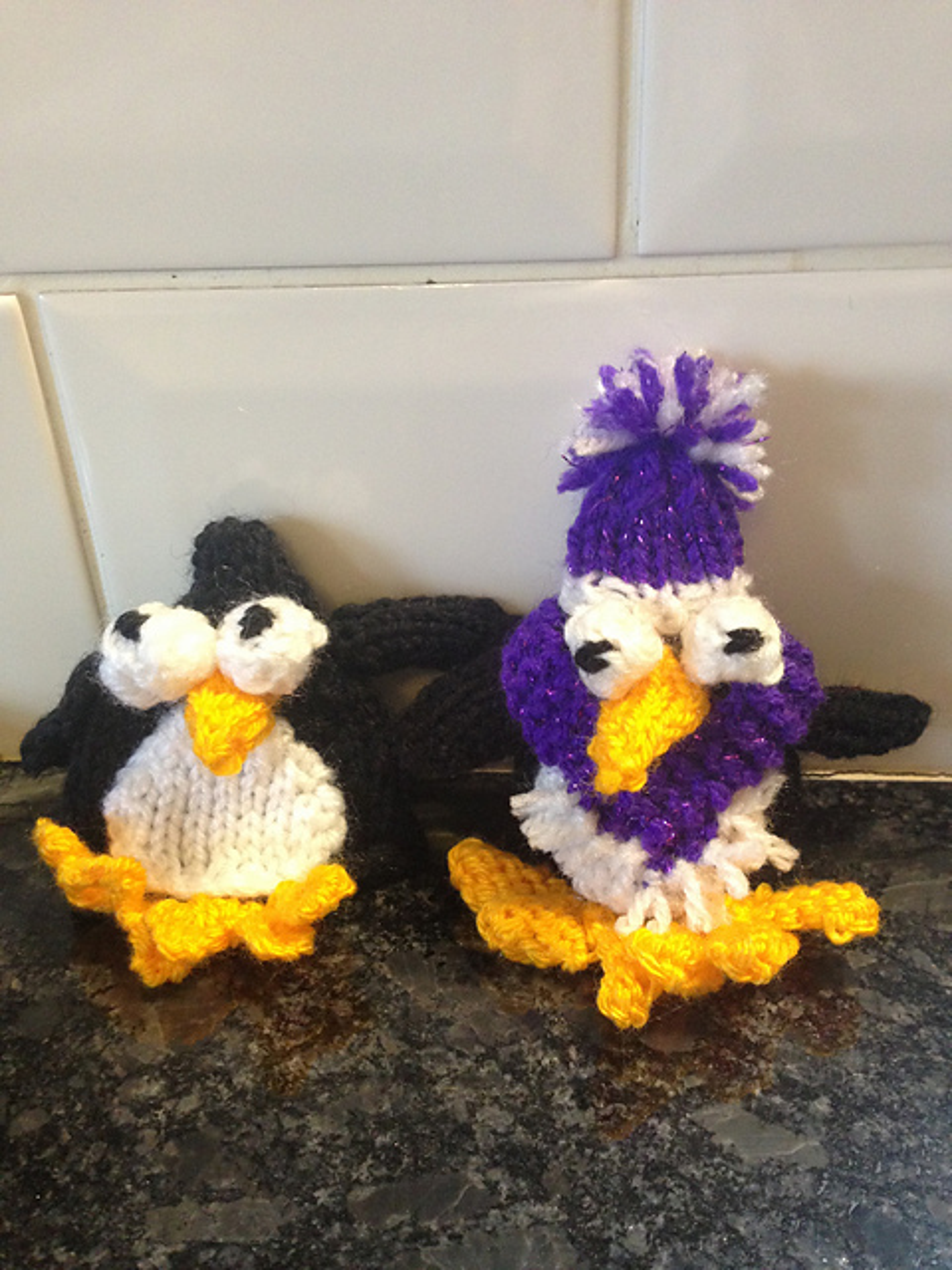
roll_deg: +2.8
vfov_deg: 55.4
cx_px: 476
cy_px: 635
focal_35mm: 33
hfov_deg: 42.9
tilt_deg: -34.1
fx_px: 1210
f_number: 2.4
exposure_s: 1/20
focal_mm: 4.12
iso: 250
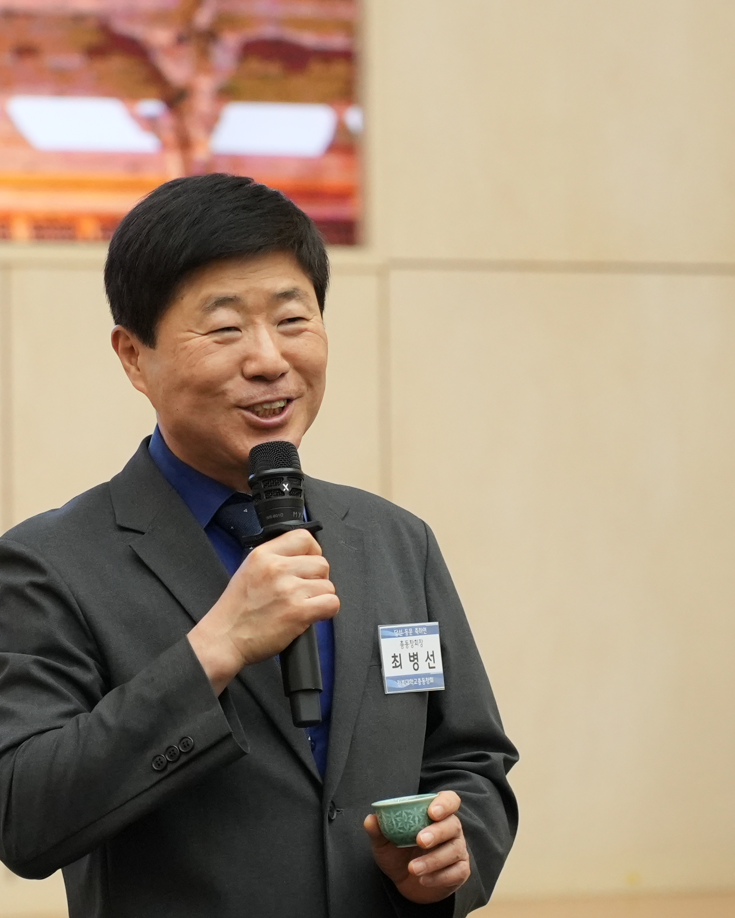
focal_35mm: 219
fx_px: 5954
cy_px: 534
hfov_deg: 7.1
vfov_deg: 8.8
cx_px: 266
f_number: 2.8
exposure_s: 1/640
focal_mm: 74
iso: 3200
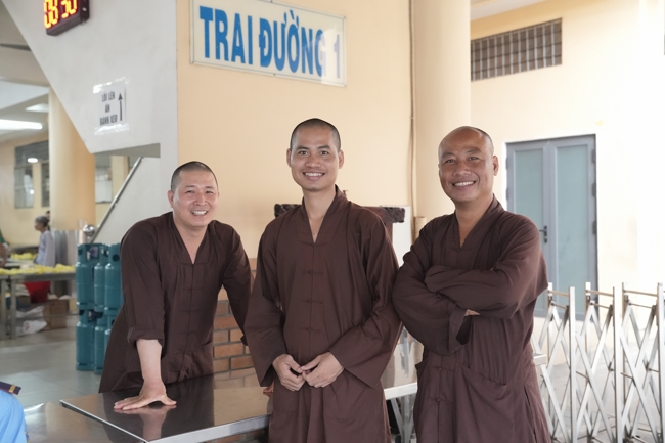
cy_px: 222
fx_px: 757
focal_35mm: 41
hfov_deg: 47.4
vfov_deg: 32.6
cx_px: 332
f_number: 4
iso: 8000
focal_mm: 41
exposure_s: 1/160
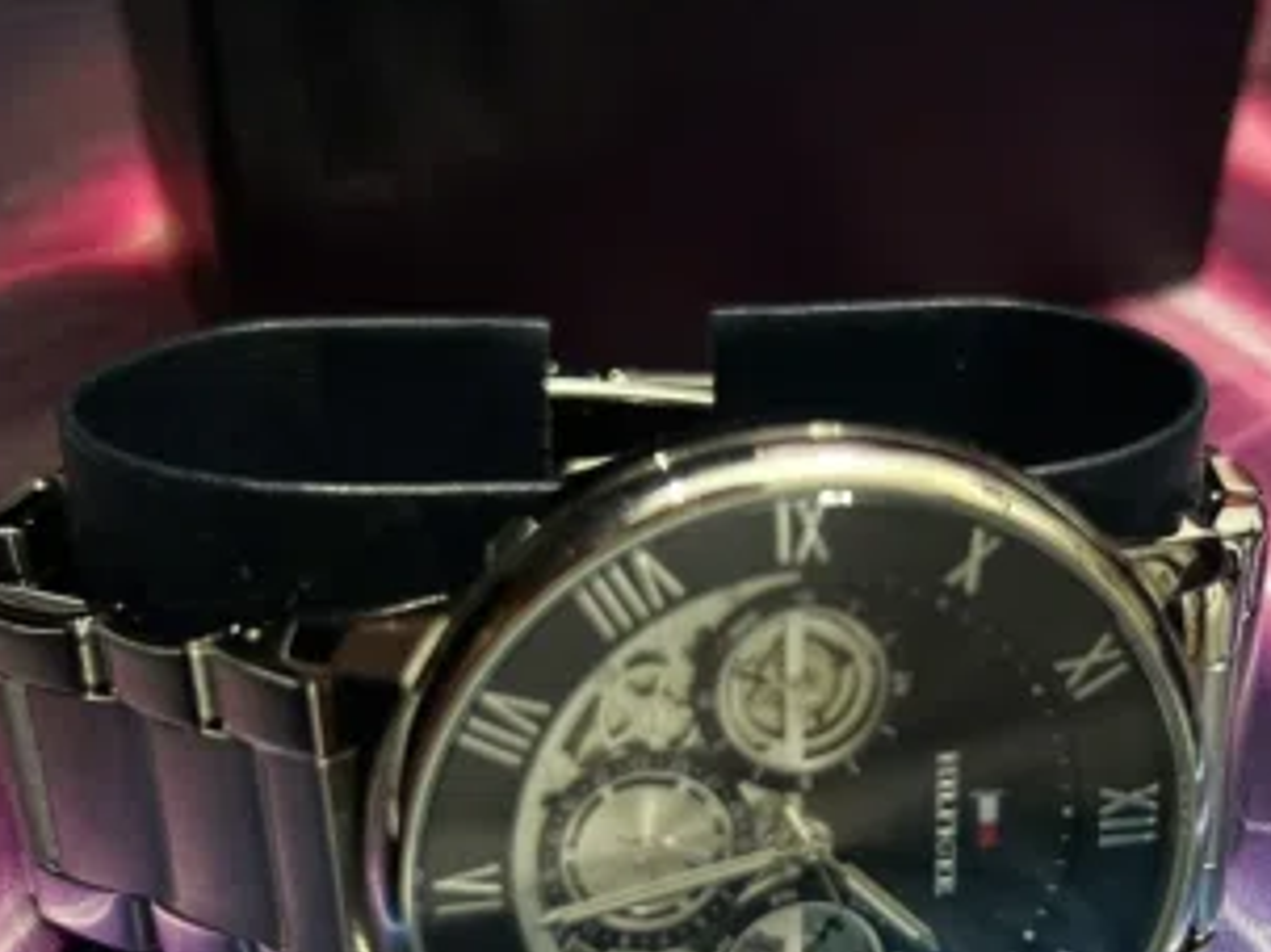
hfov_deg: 34.6
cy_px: 616
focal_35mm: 55
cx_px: 852
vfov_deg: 26.4
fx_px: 2019
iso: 500
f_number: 1.5
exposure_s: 1/50
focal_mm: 5.7
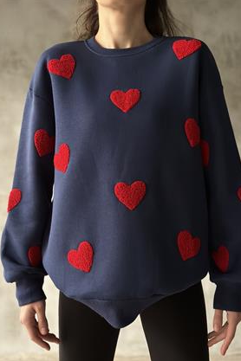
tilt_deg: +2.1
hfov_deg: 26.5
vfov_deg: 38.9
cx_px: 132
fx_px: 512
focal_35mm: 51
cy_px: 182
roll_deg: -0.5
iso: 500
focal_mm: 6.86
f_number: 1.78
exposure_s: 1/40
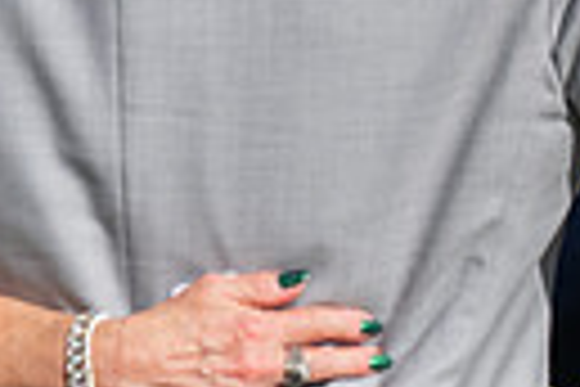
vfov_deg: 3.8
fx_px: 5848
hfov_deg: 5.6
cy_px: -252
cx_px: 775
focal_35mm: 363
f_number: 4.5
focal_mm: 68
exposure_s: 1/5000
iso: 400
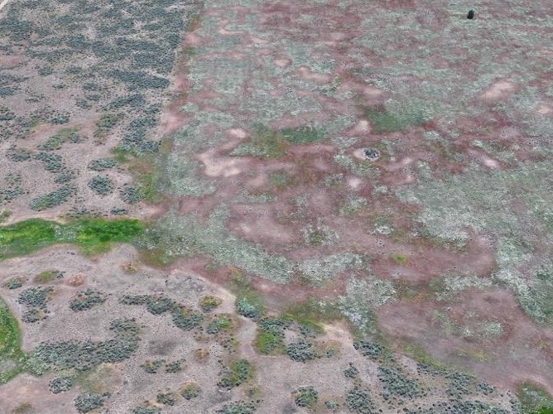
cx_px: 270
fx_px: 734
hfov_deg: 41.3
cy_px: 245
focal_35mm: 46
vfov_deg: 31.4
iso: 100
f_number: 2.8
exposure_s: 1/1000
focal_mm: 12.29
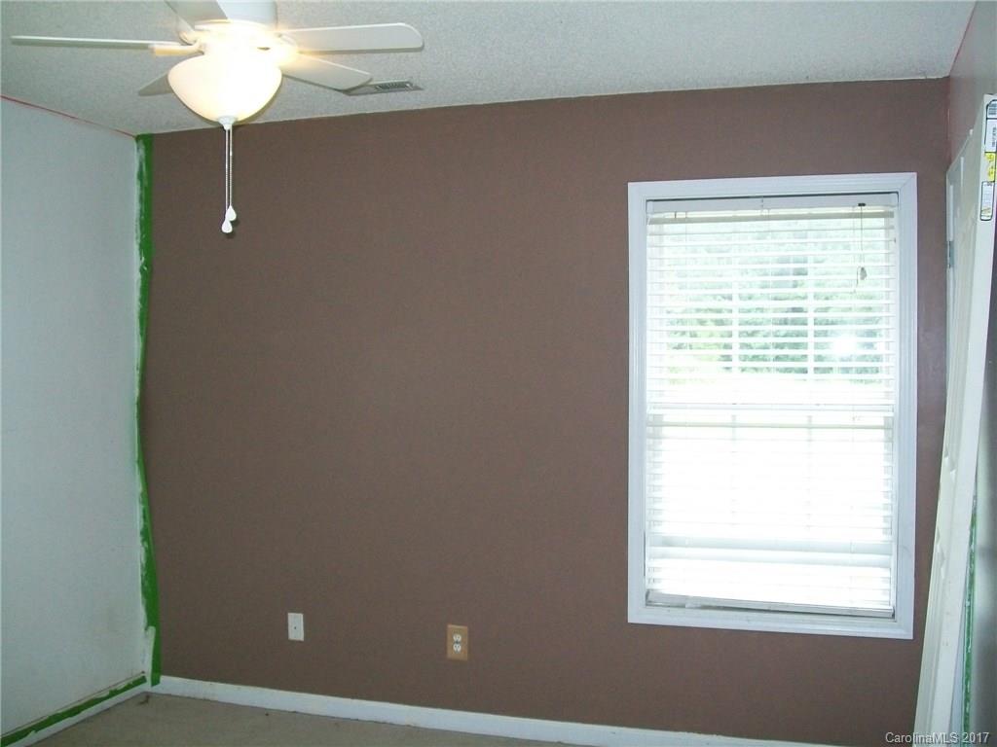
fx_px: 1037
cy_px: 374
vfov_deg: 39.7
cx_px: 498
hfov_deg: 51.4
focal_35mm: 36
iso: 160
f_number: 2.7
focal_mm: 6
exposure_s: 1/60
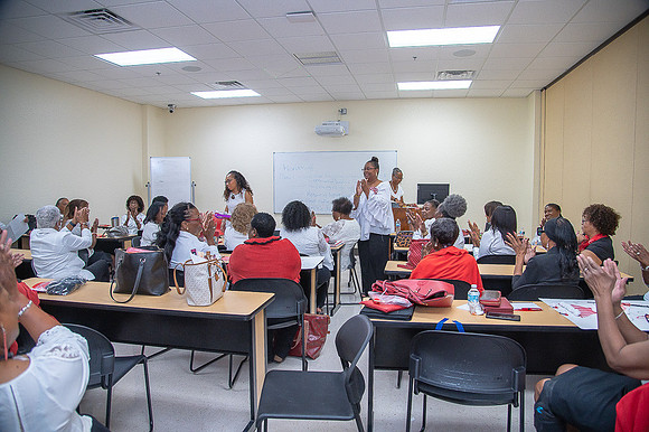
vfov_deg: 53.1
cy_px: 216
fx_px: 432
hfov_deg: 73.8
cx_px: 324
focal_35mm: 24
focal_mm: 24
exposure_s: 1/200
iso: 800
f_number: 4
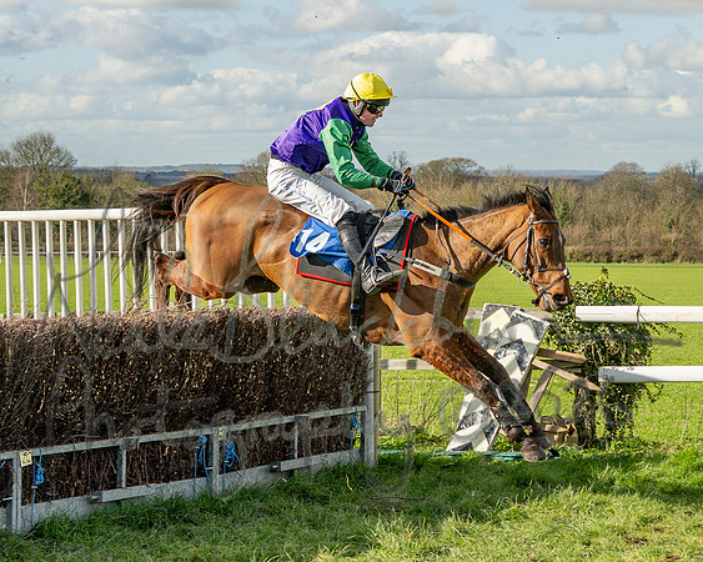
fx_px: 2426
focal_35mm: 117
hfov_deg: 16.4
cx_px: 492
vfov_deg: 13.2
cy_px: 315
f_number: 4
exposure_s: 1/1600
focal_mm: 38
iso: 200
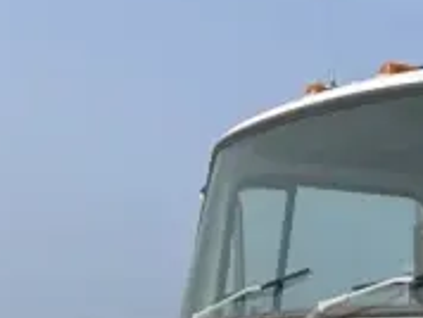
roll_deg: +1.9
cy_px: 553
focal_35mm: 140
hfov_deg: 13.2
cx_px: 656
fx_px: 1713
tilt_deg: -3.1
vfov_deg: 10.1
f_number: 1.6
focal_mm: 4.2
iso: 32
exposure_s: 1/5814
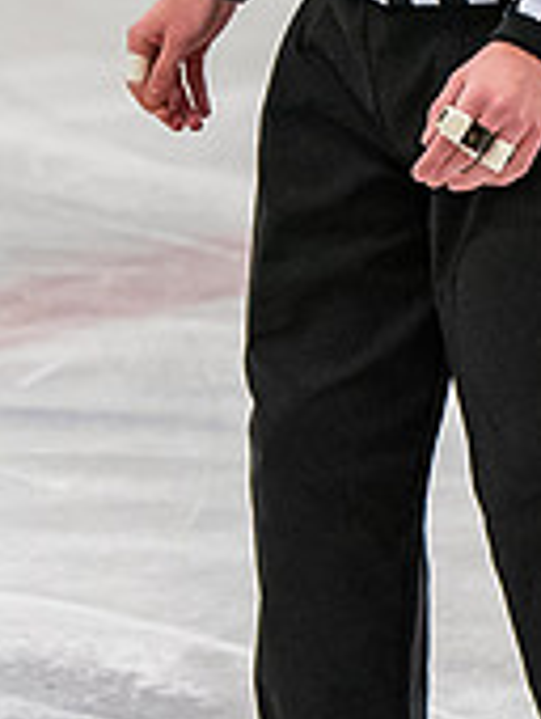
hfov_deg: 1.7
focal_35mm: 876
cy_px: -255
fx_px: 18209
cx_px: 348
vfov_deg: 2.3
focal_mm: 135
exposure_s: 1/800
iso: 2500
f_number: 3.5
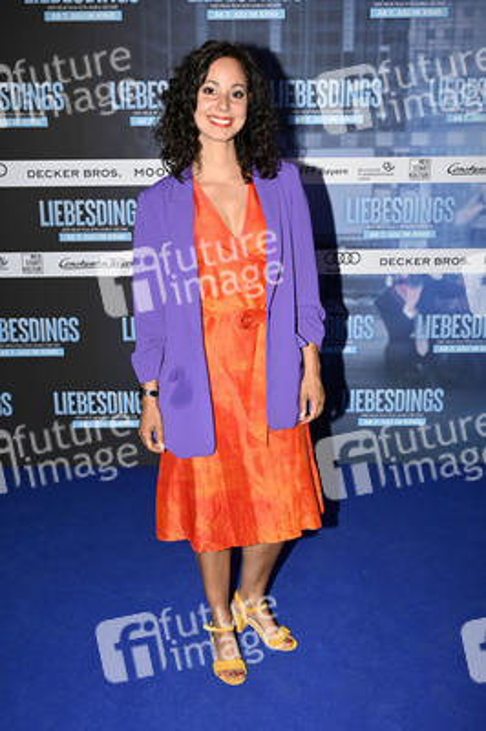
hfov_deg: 32.6
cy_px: 366
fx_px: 832
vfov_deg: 47.4
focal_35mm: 41
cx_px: 243
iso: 1250
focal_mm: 41
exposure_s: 1/160
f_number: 8
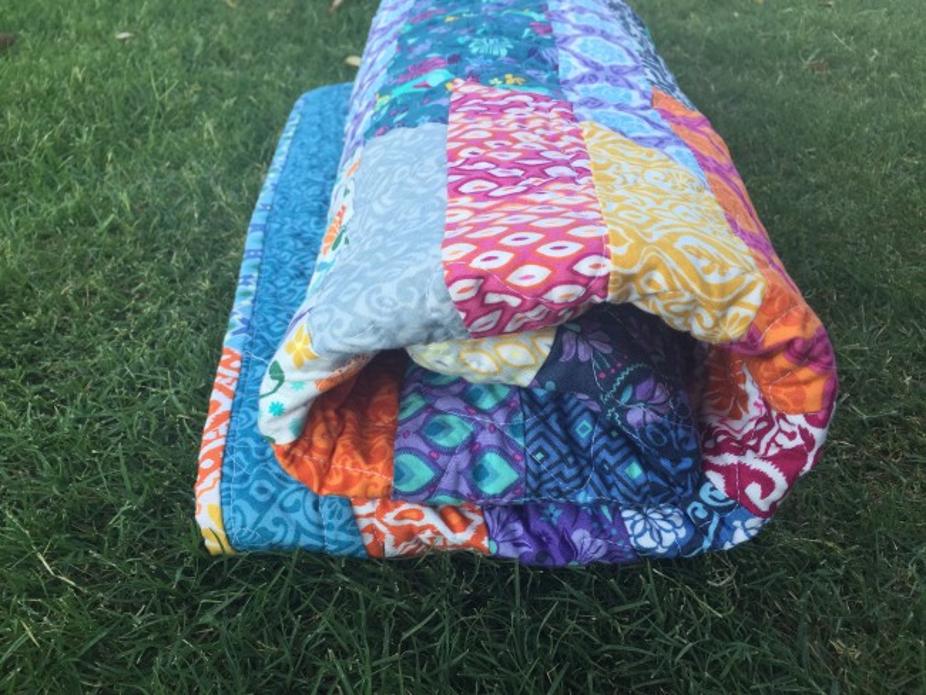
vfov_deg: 48.3
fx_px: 776
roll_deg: -5.5
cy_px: 348
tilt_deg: -37.3
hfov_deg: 61.6
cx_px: 463
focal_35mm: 29
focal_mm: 4.15
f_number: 2.2
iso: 40
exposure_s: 1/100
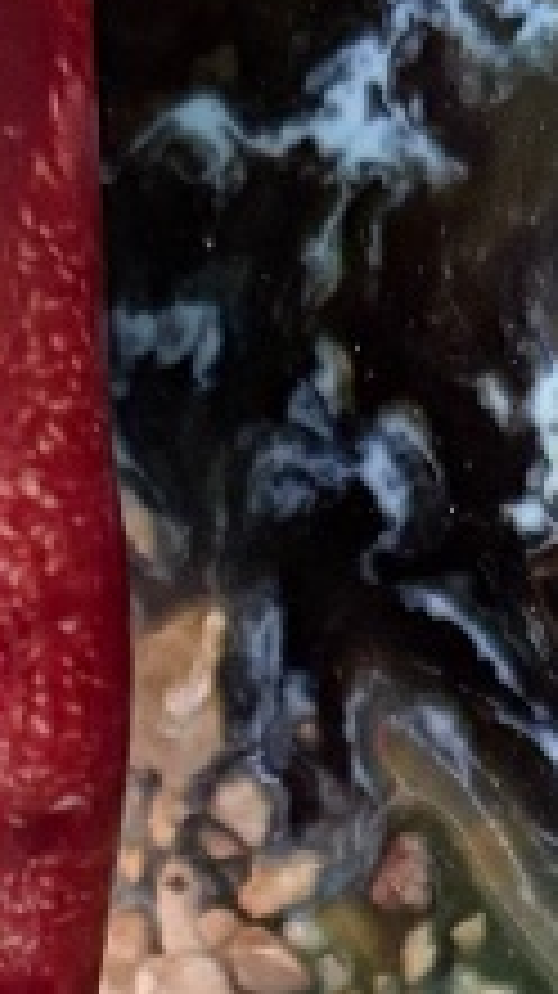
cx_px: 162
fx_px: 4059
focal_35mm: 154
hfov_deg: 7.9
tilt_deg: -36.4
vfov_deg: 13.0
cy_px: 1624
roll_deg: +11.3
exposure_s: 1/40
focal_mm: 5.96
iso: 500
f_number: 1.6
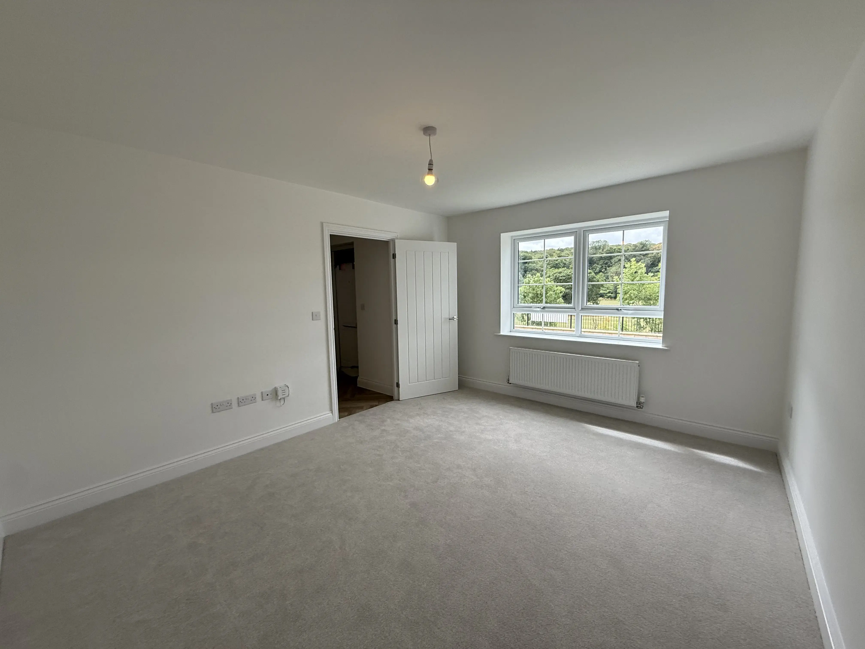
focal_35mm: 14
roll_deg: +1.1
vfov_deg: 85.7
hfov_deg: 102.1
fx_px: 350
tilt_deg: -5.9
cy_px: 324
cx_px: 432
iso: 64
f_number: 2.2
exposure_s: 1/231
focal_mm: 2.22
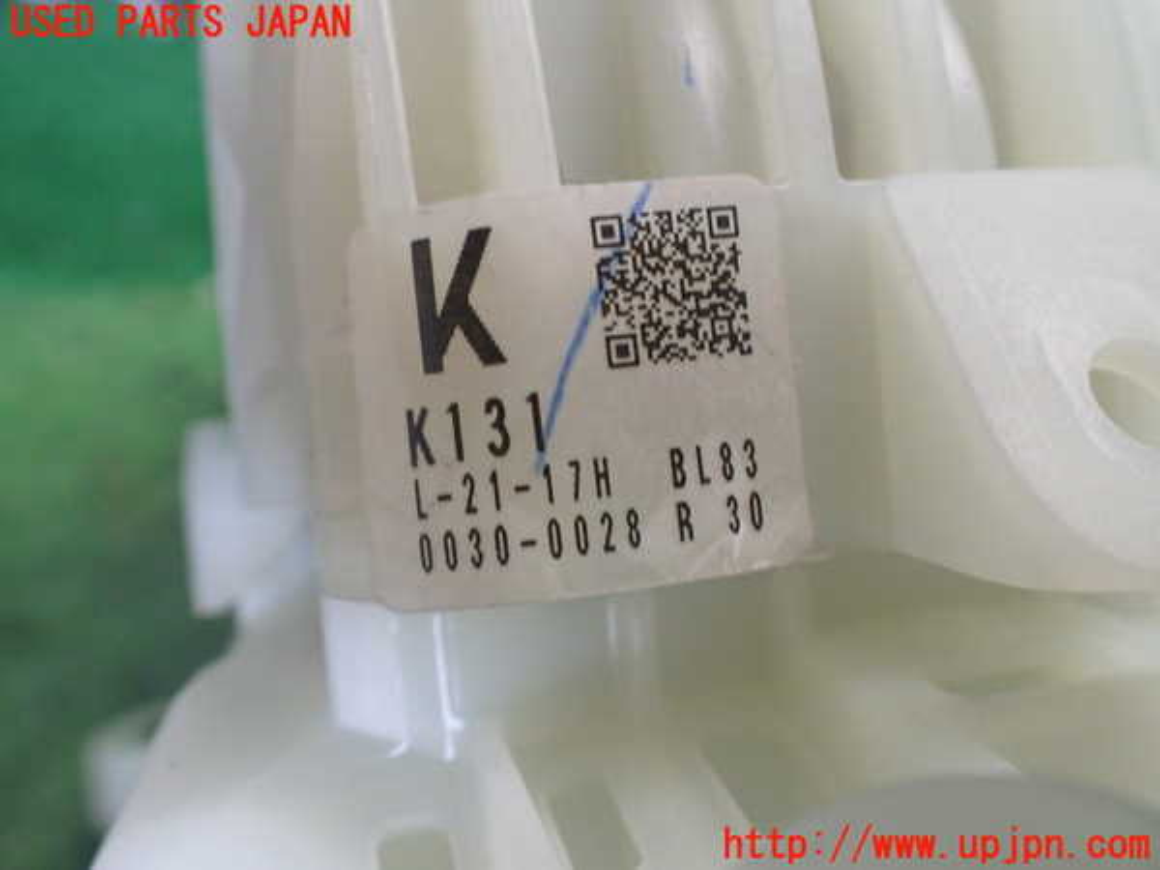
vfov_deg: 46.8
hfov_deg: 60.0
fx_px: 1005
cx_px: 580
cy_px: 435
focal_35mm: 30
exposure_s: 1/125
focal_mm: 5.4
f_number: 2.3
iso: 800
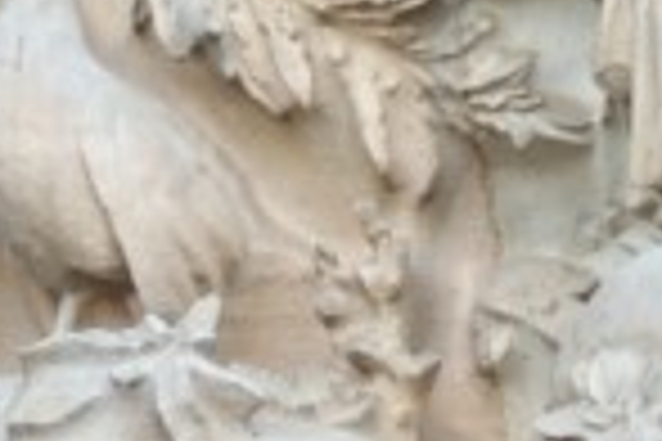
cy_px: -306
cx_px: 288
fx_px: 4174
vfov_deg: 6.0
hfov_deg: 9.1
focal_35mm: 227
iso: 100
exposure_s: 1/125
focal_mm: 7.1
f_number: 3.3
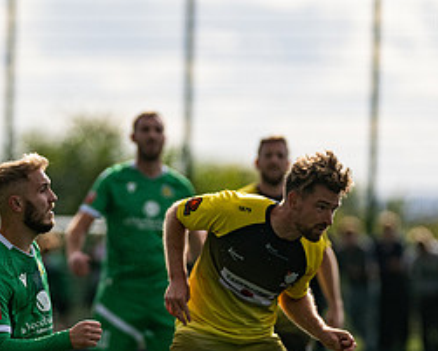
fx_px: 9558
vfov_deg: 2.1
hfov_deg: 2.6
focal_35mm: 737
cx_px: 92
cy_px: 304
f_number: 2.8
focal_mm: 240
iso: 400
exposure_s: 1/6400
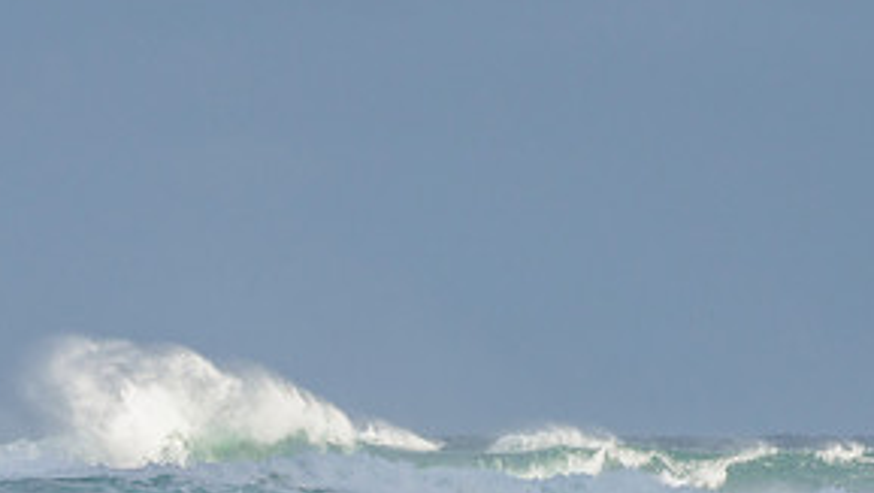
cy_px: 453
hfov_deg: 1.7
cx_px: 198
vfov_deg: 0.9
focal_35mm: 1287
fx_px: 29846
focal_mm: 500
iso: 450
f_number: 5.6
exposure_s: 1/2000
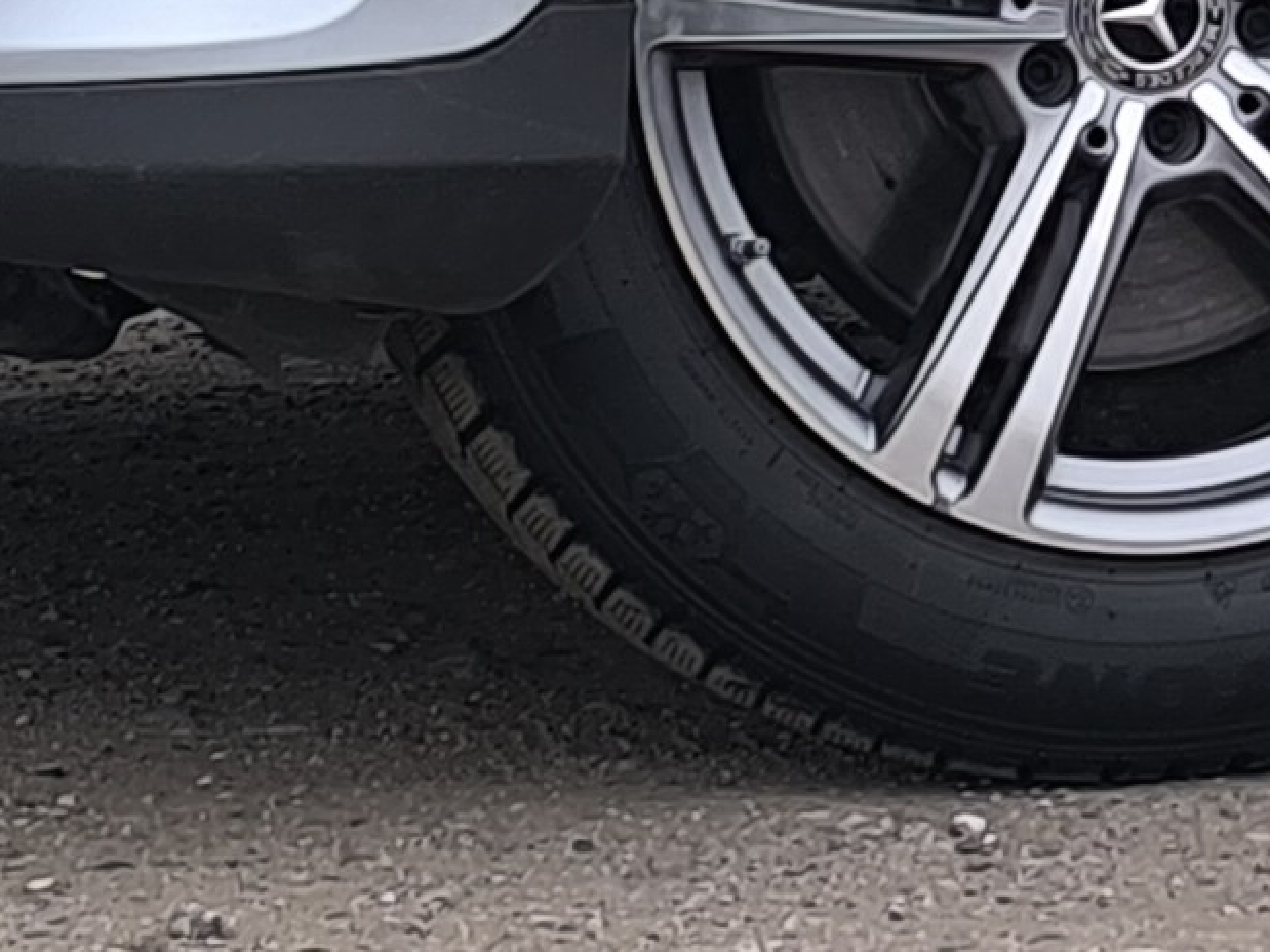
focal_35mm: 323
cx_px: 1758
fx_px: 11848
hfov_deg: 6.1
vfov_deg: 4.5
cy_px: -1208
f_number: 1.65
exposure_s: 1/376
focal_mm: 6.14
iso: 50
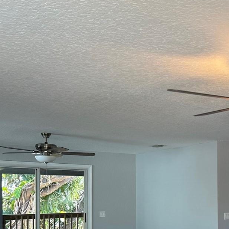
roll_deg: +0.3
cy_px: 194
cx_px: 243
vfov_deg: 30.1
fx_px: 412
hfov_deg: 28.6
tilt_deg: -1.0
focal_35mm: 55
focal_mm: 6.86
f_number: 1.78
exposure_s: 1/121
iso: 125
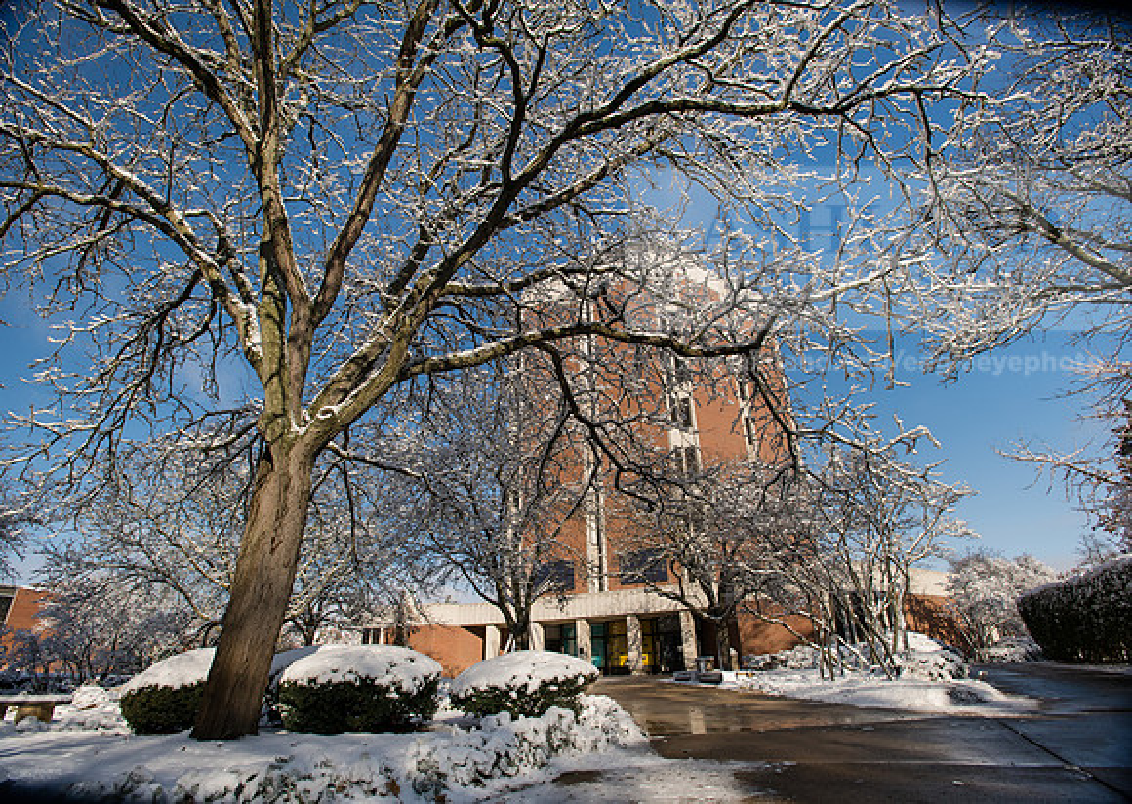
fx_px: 570
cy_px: 402
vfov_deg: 70.4
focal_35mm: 18
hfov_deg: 89.6
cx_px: 564
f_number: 8
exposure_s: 1/400
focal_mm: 17
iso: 250
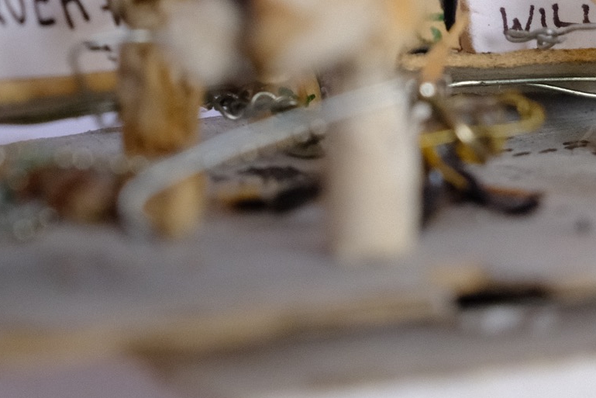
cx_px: 598
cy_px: -100
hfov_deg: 7.9
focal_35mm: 259
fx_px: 4288
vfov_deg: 5.3
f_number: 5.6
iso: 1600
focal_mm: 55
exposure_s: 1/125
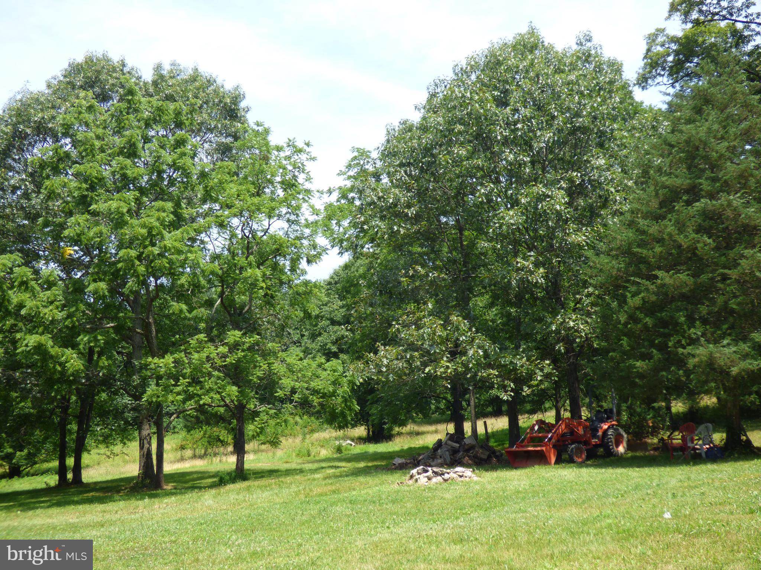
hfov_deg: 47.9
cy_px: 285
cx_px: 380
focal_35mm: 39
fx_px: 857
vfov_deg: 36.8
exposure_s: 1/400
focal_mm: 7.07
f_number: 3.6
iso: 100
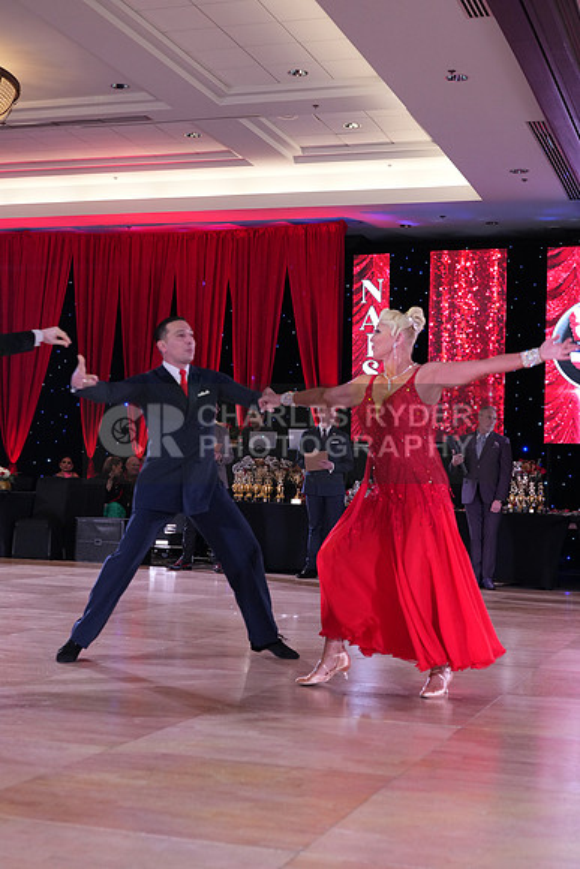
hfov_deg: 26.0
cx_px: 290
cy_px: 434
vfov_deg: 38.2
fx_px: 1256
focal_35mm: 52
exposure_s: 1/250
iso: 2500
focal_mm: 52
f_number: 5
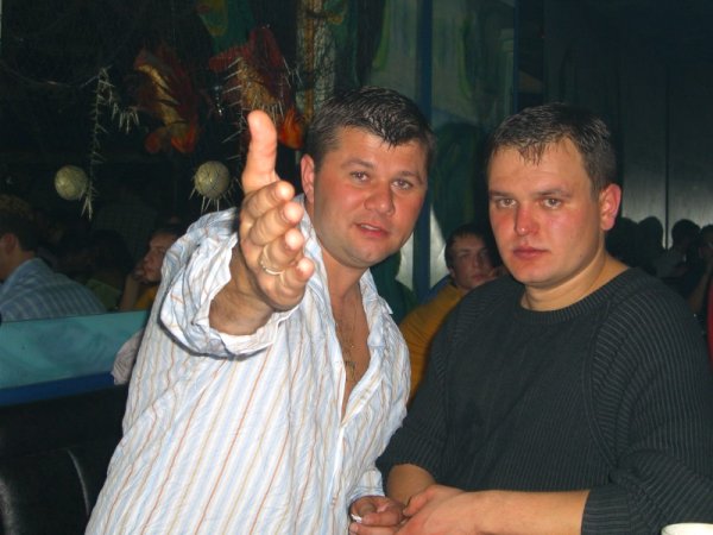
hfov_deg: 33.8
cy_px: 268
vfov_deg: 25.7
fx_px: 1174
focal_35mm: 57
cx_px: 356
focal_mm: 11.8
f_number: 3.6
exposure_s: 1/60
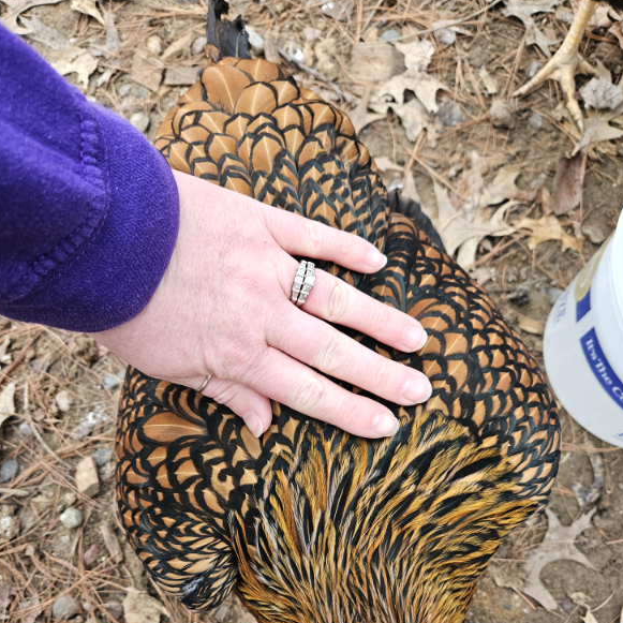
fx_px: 570
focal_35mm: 28
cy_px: 416
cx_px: 314
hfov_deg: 57.3
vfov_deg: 56.1
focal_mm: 5.4
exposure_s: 1/180
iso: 160
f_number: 1.8
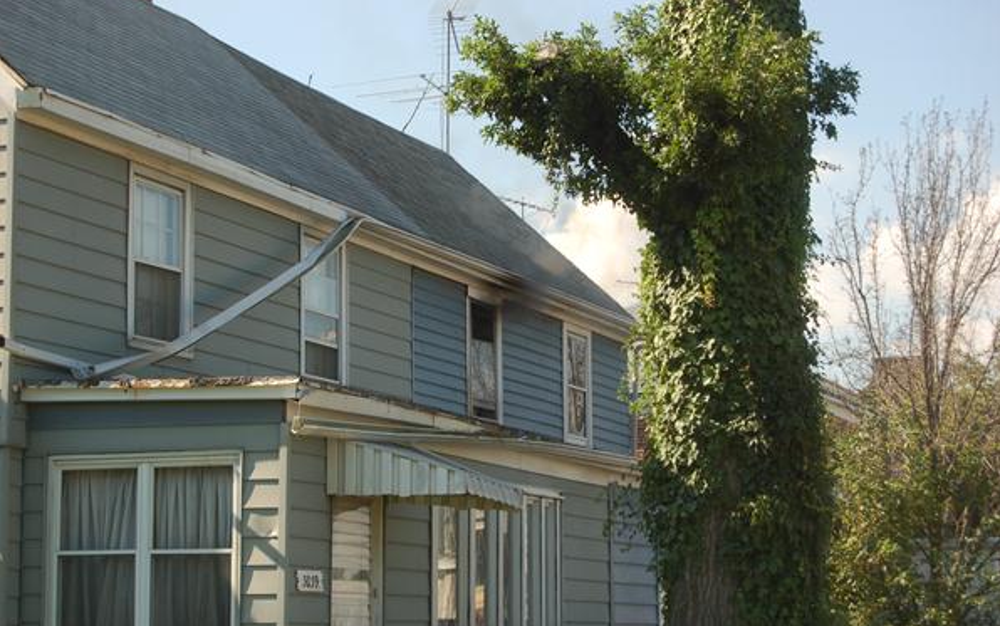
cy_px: 294
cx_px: 502
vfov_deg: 15.5
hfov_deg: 24.5
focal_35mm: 85
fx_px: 2304
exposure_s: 1/200
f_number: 7.1
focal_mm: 55
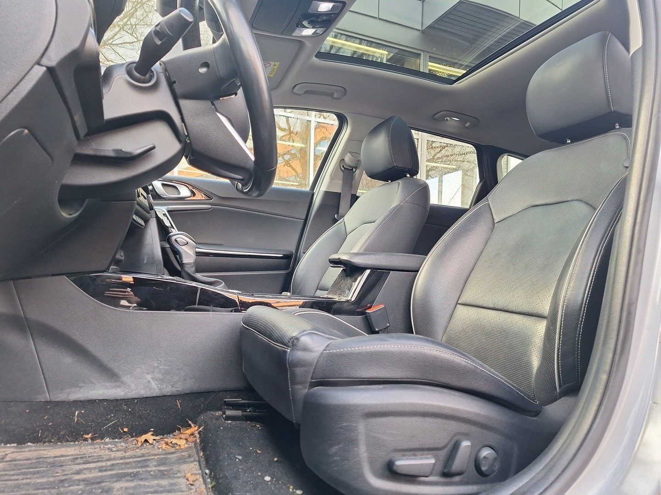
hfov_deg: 73.9
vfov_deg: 58.9
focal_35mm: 23
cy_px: 248
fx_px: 439
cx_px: 330
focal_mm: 5.54
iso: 80
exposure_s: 1/50
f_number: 1.8
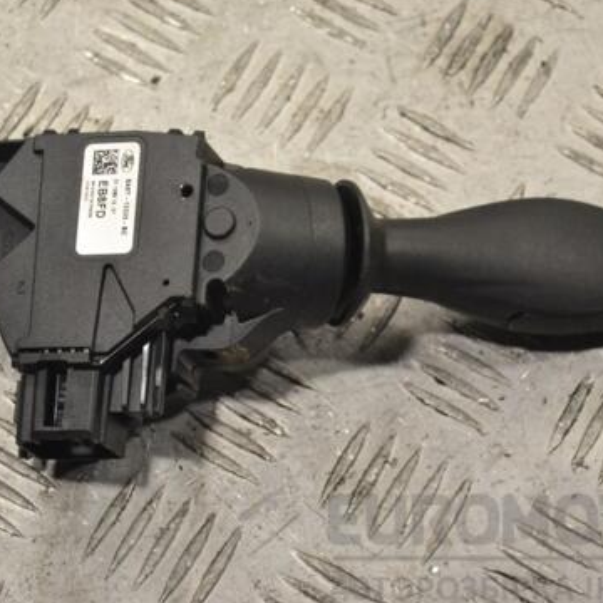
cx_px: 296
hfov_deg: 14.9
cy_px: 296
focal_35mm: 117
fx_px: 2300
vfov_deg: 14.9
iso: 3200
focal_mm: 55
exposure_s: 1/640
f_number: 5.6
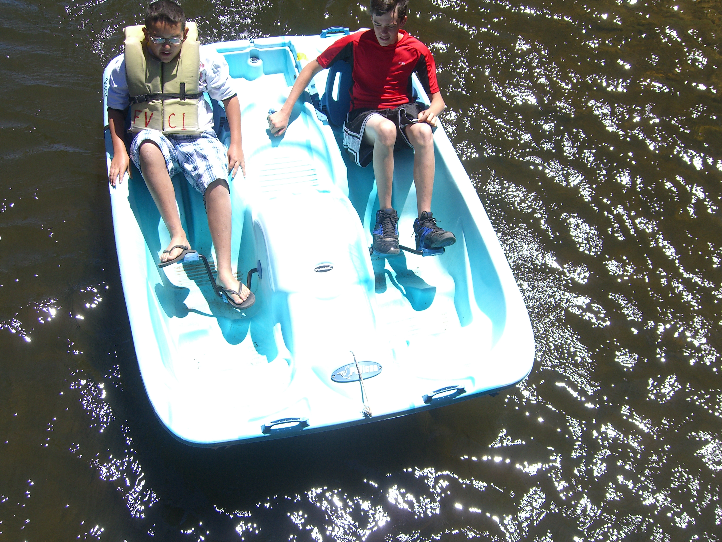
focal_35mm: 38
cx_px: 361
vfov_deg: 37.7
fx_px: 793
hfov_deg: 49.0
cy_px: 271
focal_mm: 7.9
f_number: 4
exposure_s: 1/400
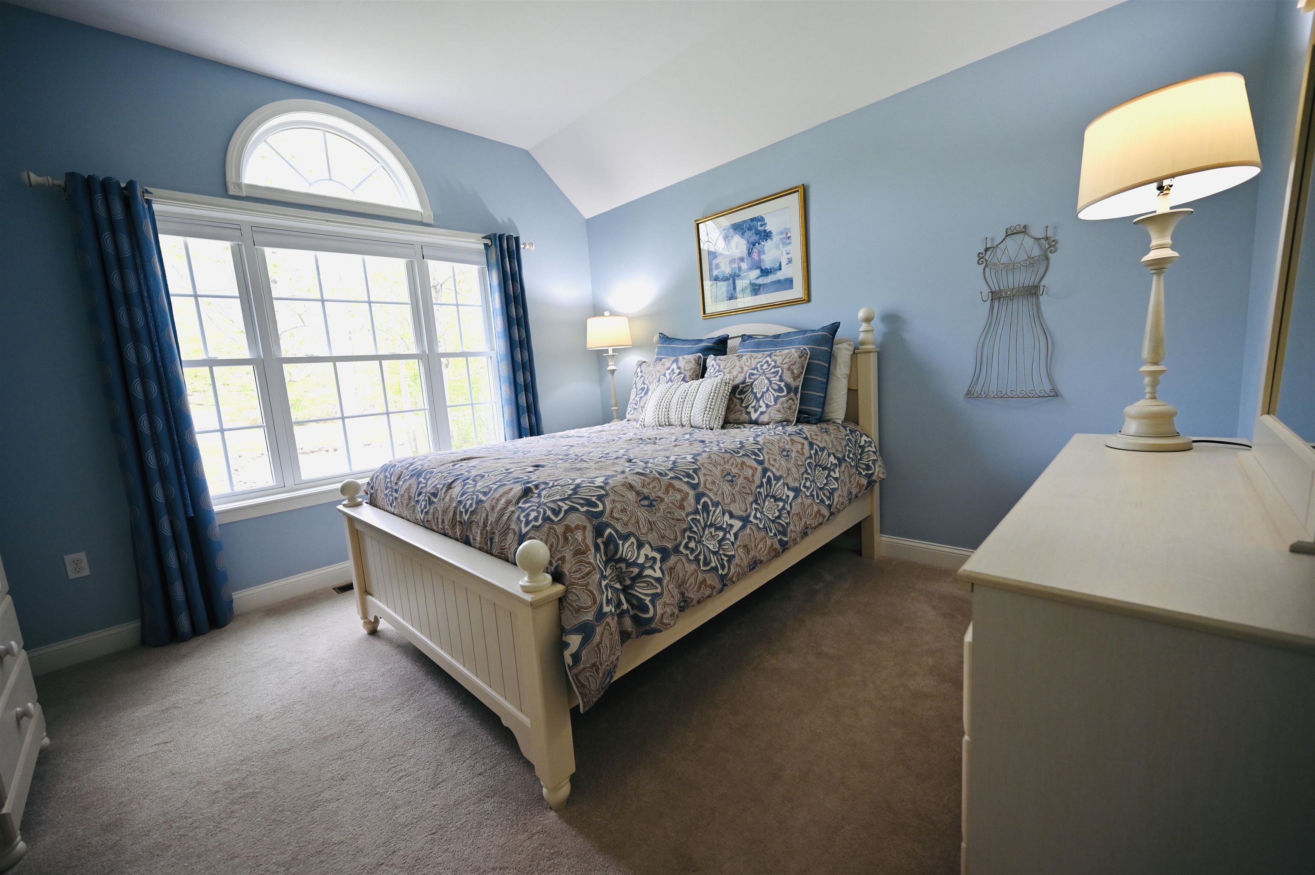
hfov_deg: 104.3
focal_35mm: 14
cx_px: 658
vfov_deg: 81.1
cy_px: 438
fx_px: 511
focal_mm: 14
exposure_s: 1/160
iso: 400
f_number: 4
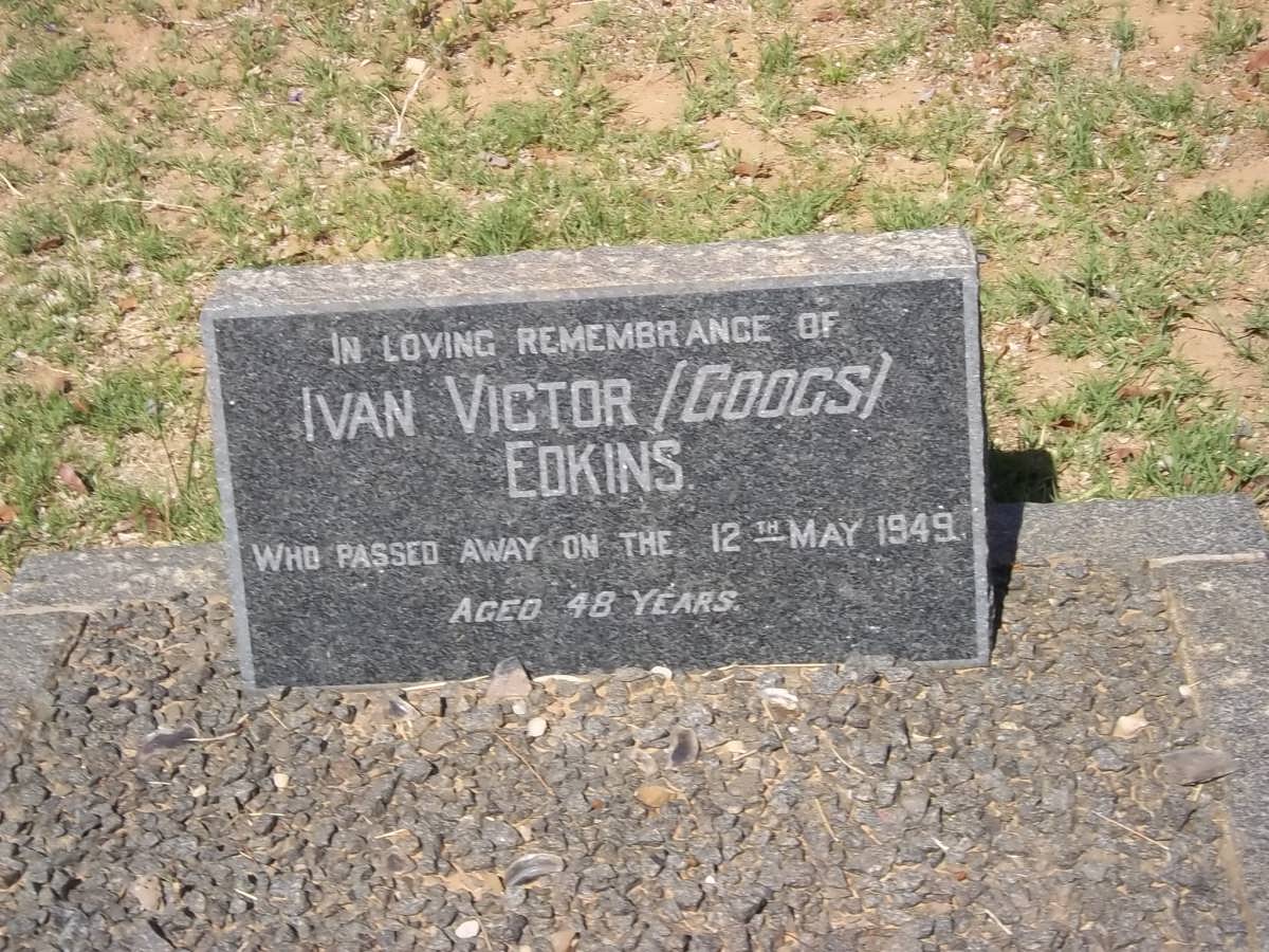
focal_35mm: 62
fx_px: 2273
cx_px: 634
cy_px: 476
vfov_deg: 23.7
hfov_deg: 31.2
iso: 80
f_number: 7.9
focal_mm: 11
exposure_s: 1/250
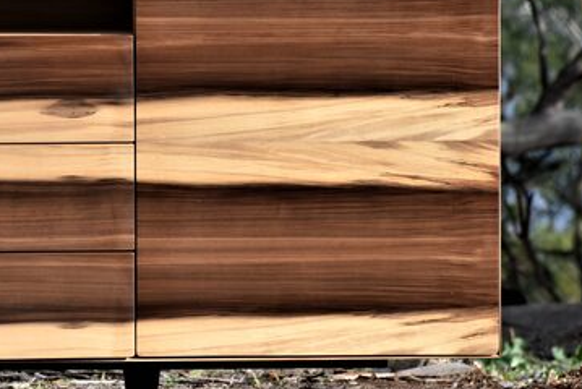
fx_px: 6051
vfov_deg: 3.7
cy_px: 121
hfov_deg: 5.5
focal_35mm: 374
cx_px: 165
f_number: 6.3
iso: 200
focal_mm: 140
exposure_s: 1/640
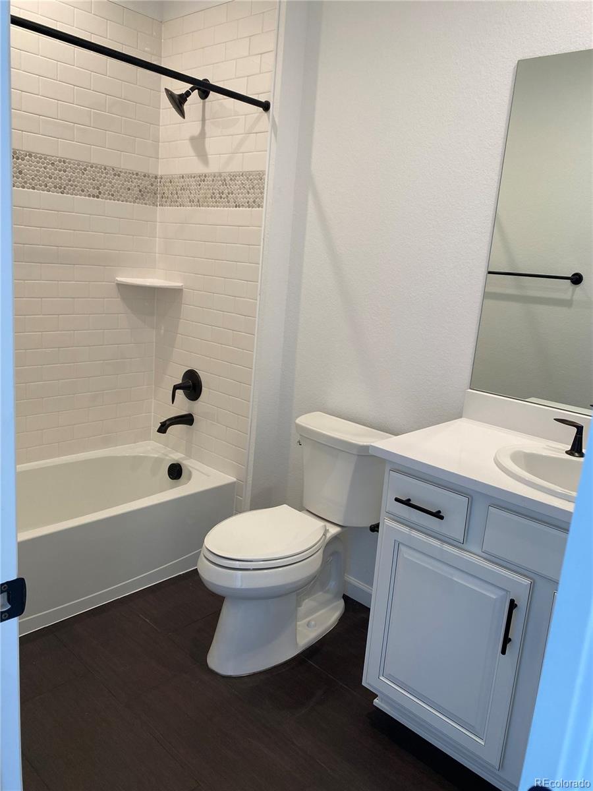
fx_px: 594
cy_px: 396
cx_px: 296
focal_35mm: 26
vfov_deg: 67.3
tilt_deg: -11.7
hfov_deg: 53.1
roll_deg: -4.5
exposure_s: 1/120
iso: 100
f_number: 1.8
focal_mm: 4.25
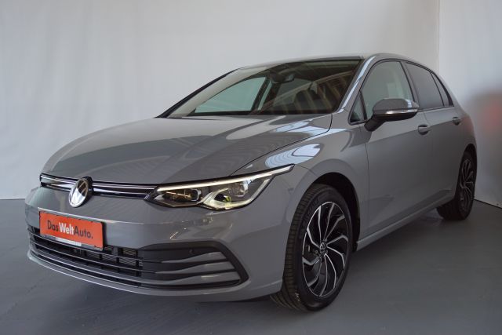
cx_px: 251
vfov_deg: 36.9
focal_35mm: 36
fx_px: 502
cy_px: 168
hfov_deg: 53.1
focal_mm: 24
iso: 125
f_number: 4
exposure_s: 1/60
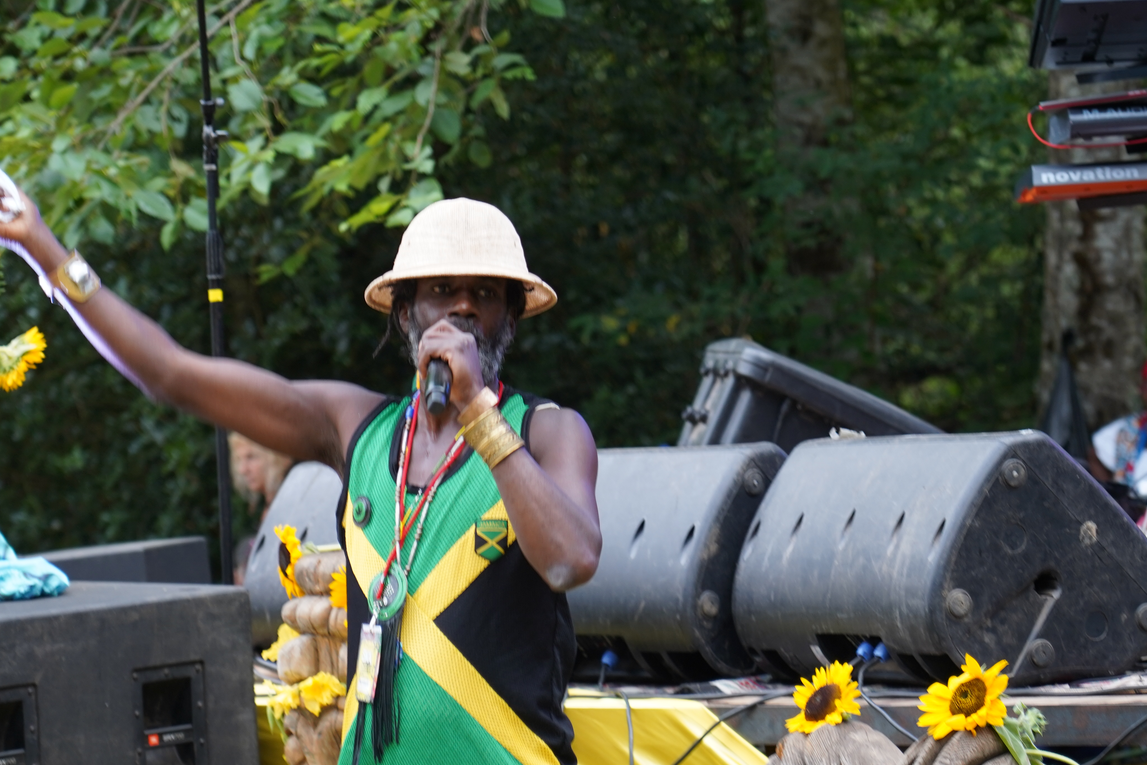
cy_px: 490
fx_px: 4874
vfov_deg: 9.0
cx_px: 550
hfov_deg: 13.4
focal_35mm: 153
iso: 500
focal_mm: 105
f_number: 4
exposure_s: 1/160
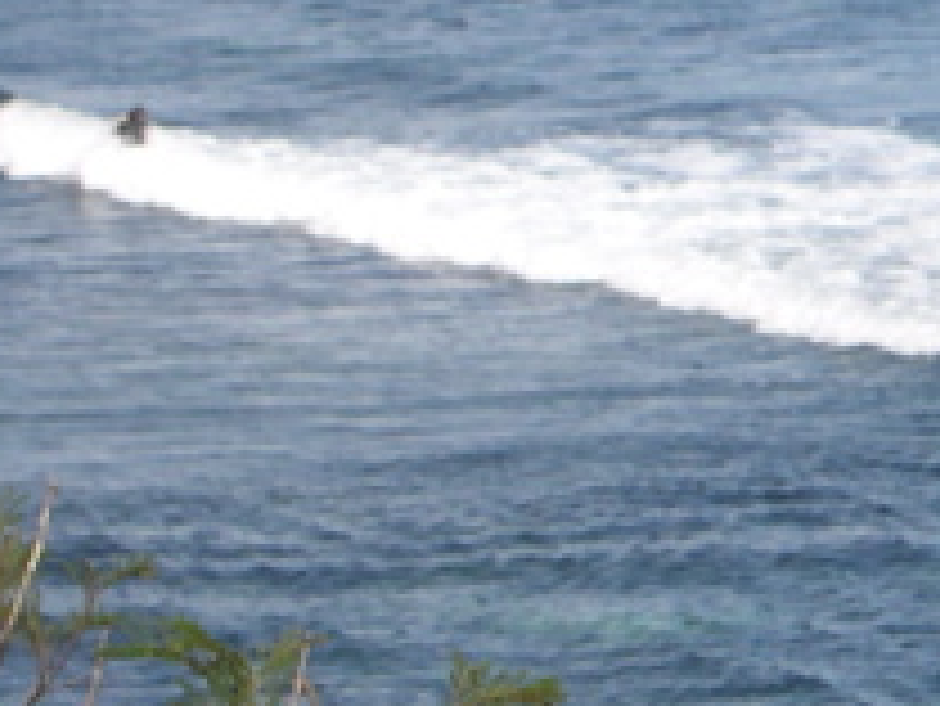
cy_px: -36
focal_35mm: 352
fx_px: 9564
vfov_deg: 4.2
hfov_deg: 5.6
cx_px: 1282
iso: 100
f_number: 12
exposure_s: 1/92.6
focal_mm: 19.5
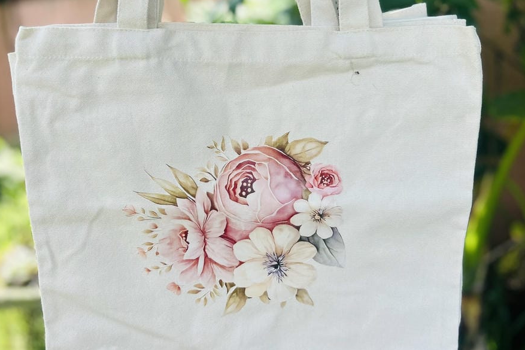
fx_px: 540
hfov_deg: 51.9
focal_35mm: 37
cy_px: 176
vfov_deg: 36.0
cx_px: 262
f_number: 1.5
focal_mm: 5.7
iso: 50
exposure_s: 1/1058
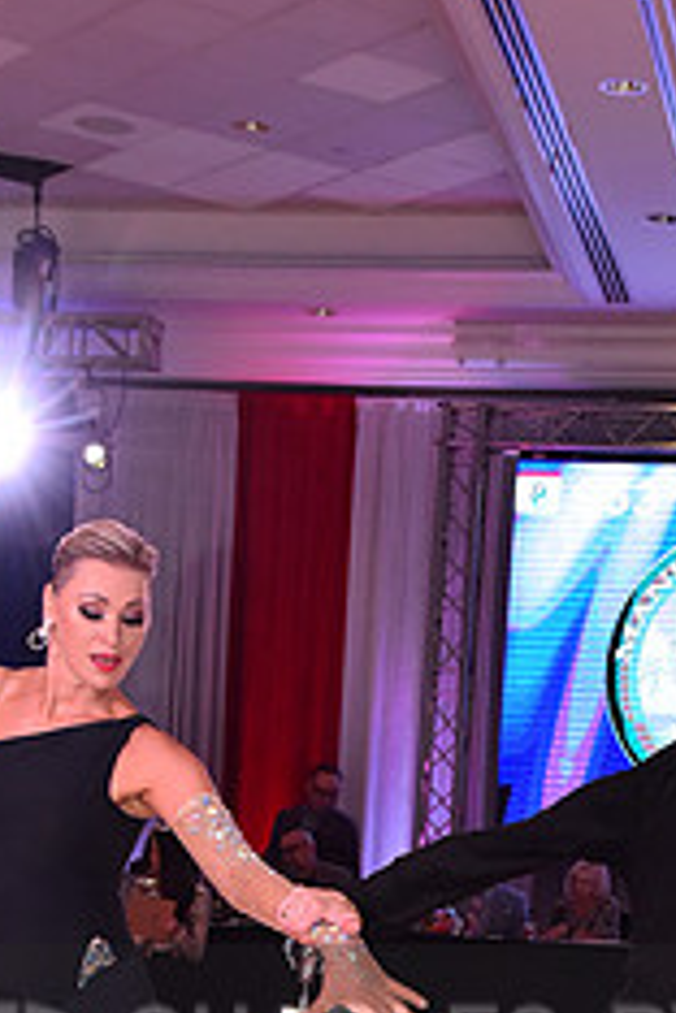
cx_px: 392
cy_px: 1091
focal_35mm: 99
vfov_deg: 19.8
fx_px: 2788
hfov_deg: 13.8
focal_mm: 40
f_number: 7.1
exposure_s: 1/320
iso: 2500
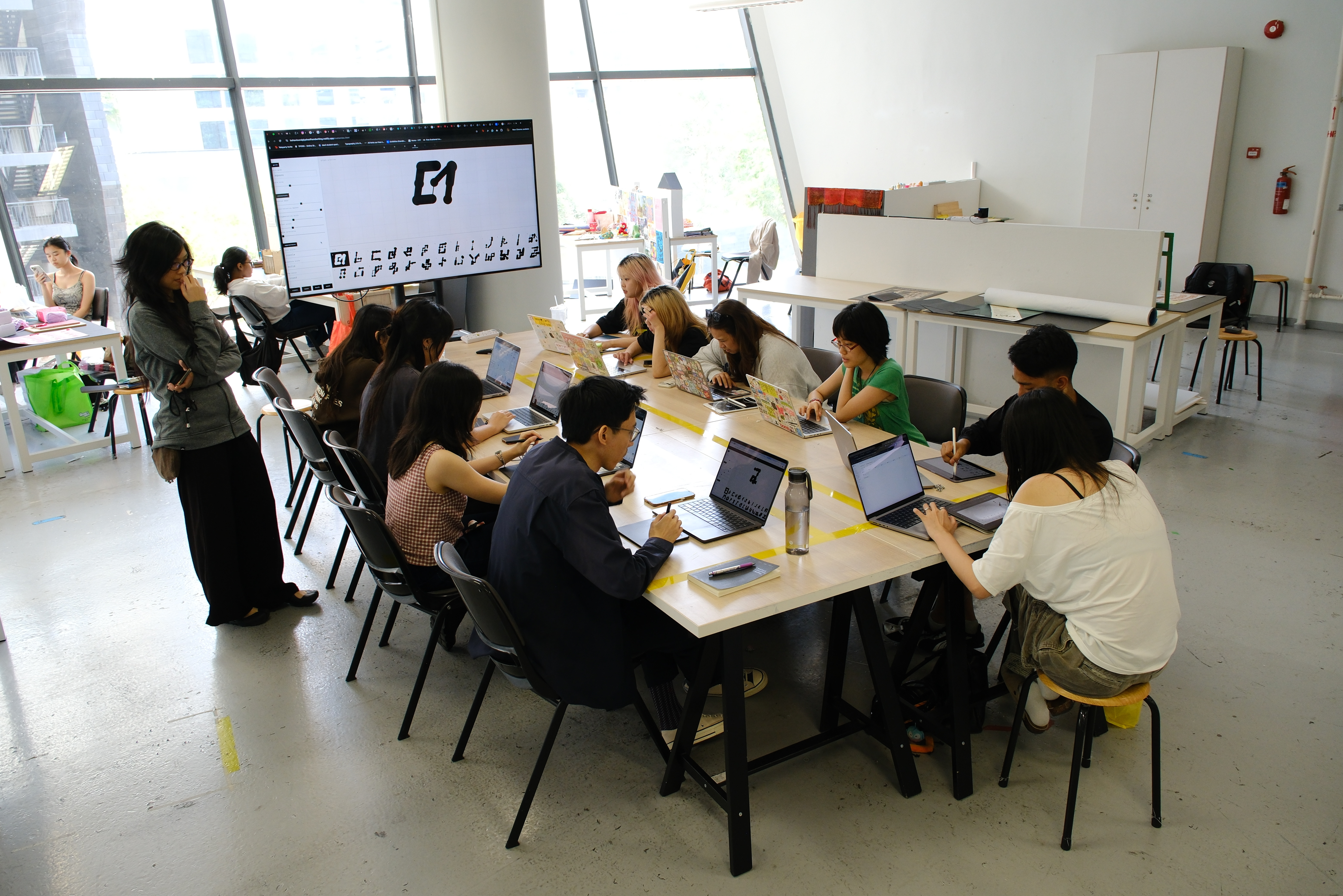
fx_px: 1007
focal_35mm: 27
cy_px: 448
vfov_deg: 47.9
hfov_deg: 67.4
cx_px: 672
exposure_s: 1/125
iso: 1000
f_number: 4.5
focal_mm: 18
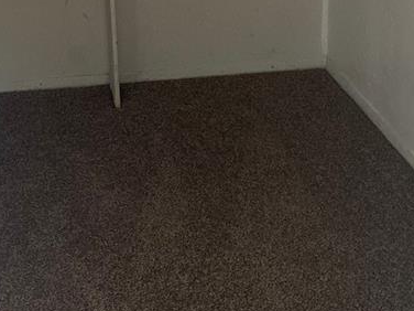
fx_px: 993
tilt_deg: -17.9
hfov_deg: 23.5
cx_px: 138
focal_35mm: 83
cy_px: 69
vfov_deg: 17.7
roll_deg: +2.6
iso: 640
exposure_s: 1/30
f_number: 1.8
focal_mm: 4.25
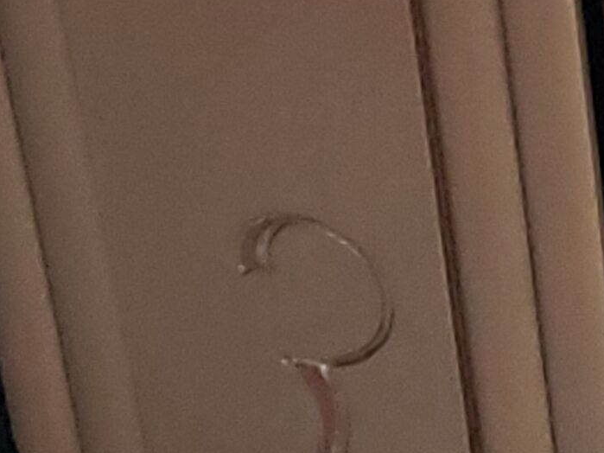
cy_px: -555
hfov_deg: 11.6
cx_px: 1257
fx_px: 2617
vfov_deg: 9.1
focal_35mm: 150
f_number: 1.5
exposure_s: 1/40
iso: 320
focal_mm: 4.3
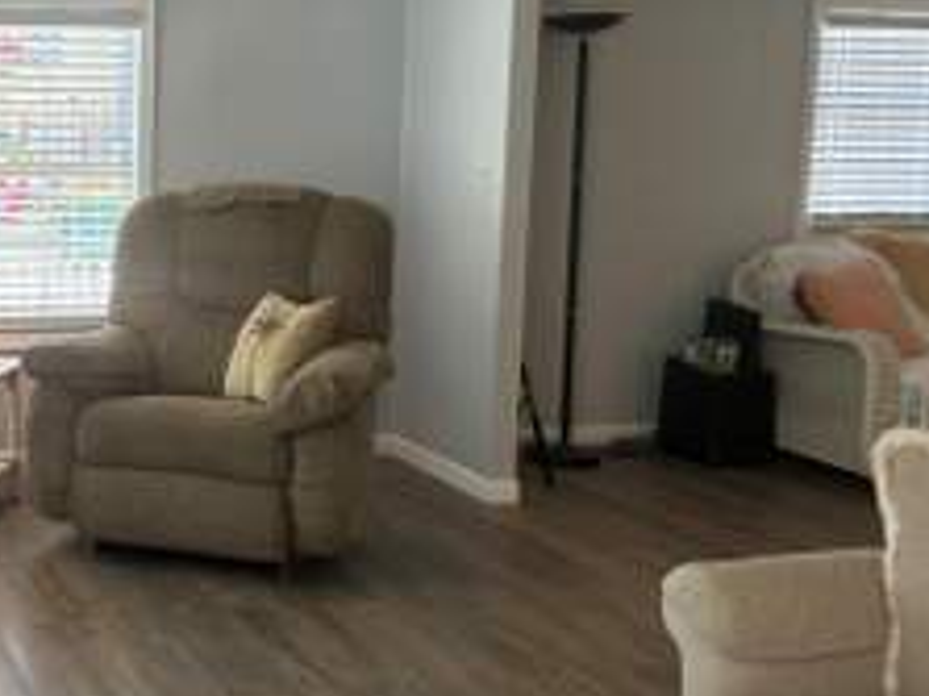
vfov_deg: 26.0
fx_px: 1502
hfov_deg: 32.1
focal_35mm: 56
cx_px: 33
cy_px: 279
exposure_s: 1/120
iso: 80
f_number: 1.5
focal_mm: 5.7
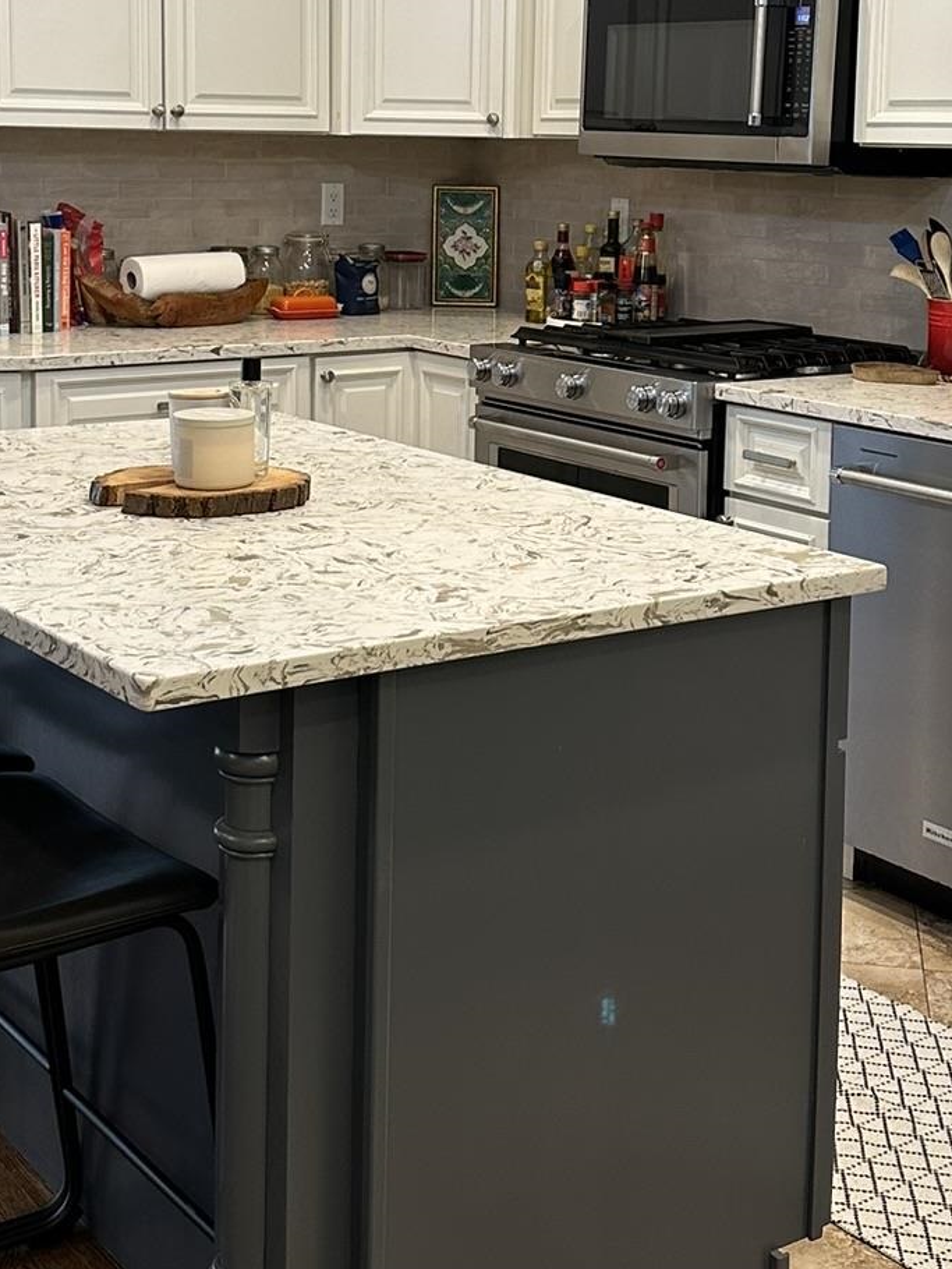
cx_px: 485
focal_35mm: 54
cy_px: 356
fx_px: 1979
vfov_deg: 34.9
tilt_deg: -5.5
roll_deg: -1.3
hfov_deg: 27.0
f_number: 1.78
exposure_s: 1/120
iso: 160
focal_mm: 6.86
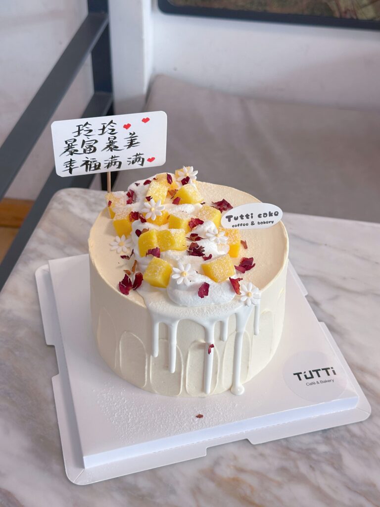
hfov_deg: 30.3
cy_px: 254
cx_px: 190
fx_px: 703
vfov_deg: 39.7
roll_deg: -1.9
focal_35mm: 48
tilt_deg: -40.4
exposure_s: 1/50
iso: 80
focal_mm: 6.86
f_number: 1.78
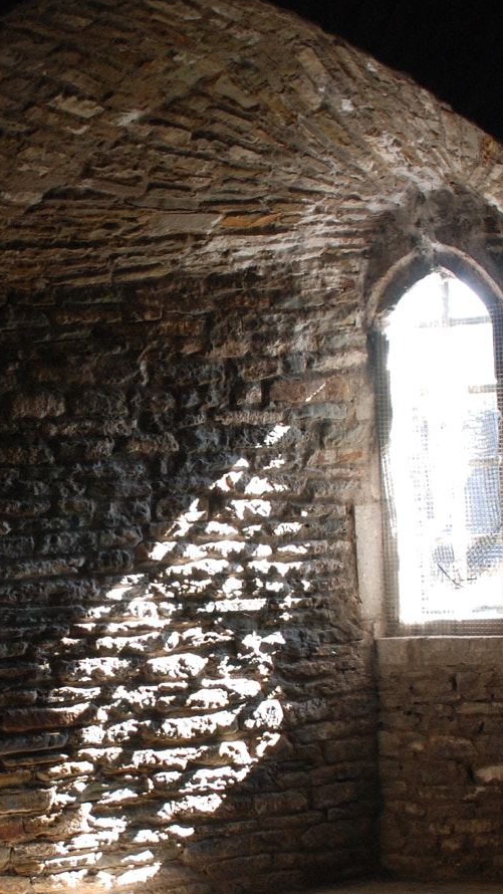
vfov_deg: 19.0
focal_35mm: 112
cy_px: 558
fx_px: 2659
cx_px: 115
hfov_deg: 10.8
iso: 400
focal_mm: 31
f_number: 4.2
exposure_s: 1/30
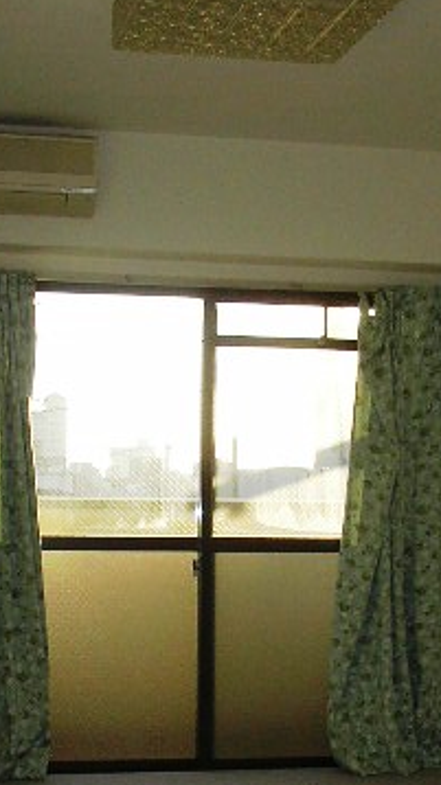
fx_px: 1541
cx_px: 250
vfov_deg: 28.5
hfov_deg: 16.3
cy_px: 502
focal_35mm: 74
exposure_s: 1/178
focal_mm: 5.8
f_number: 4.1
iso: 71
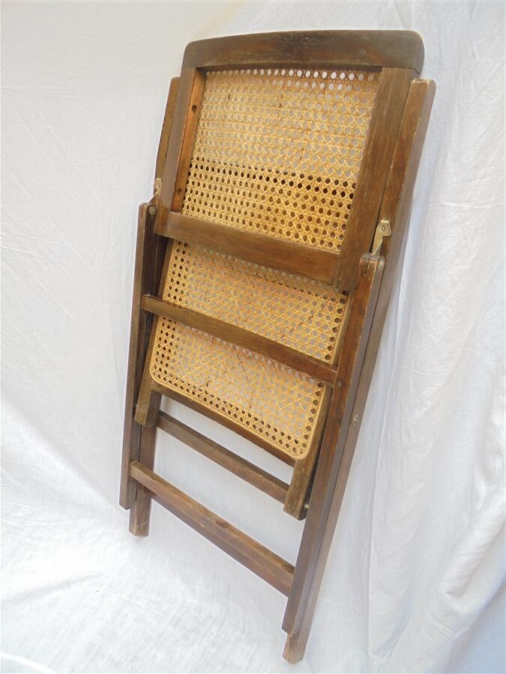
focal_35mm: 26
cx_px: 253
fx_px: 507
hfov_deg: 53.1
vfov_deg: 67.3
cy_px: 337
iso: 100
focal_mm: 4.6
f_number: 3.5
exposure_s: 1/80
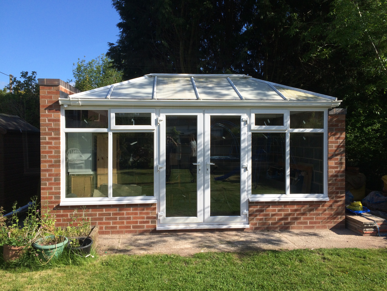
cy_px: 146
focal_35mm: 29
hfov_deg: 61.7
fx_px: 324
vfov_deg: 48.2
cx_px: 194
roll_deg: +0.2
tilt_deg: -0.7
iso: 32
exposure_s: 1/1642
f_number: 2.2
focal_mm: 4.15
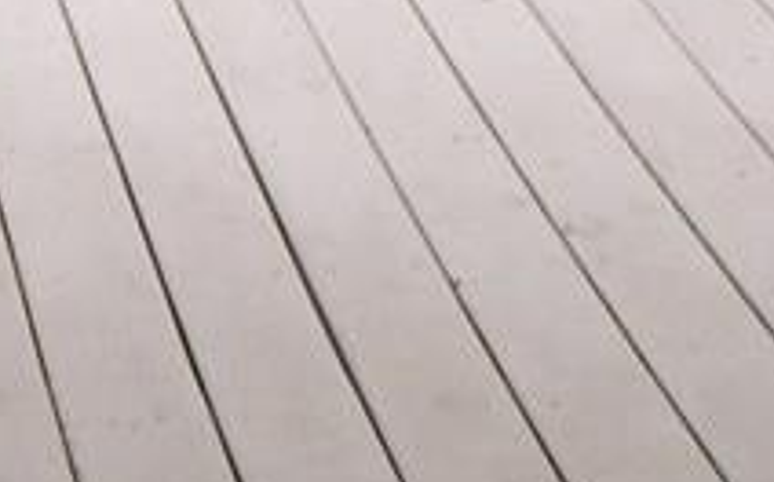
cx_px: -102
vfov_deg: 6.4
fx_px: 4109
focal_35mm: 195
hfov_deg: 10.6
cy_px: -606
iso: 100
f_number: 7.6
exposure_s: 1/88.2
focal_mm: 8
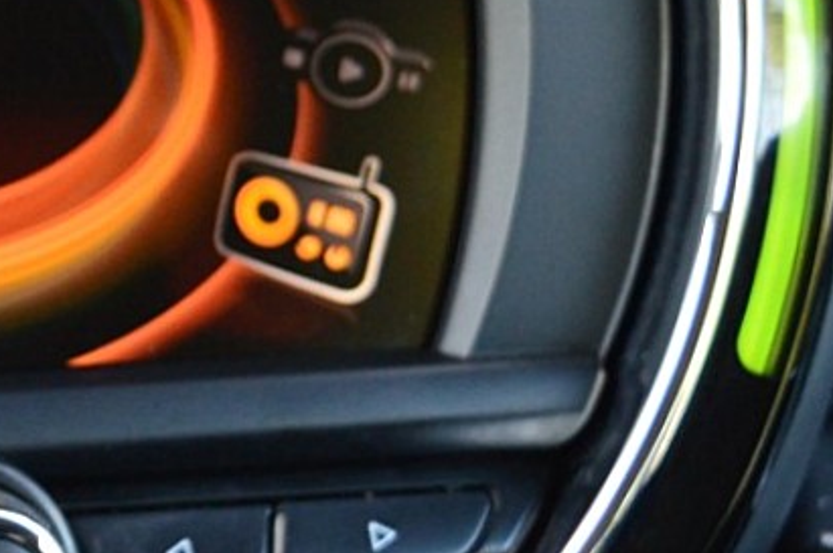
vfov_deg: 7.7
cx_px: -166
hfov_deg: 11.3
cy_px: -36
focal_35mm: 178
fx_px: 4114
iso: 800
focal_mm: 30
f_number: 4.5
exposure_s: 1/60
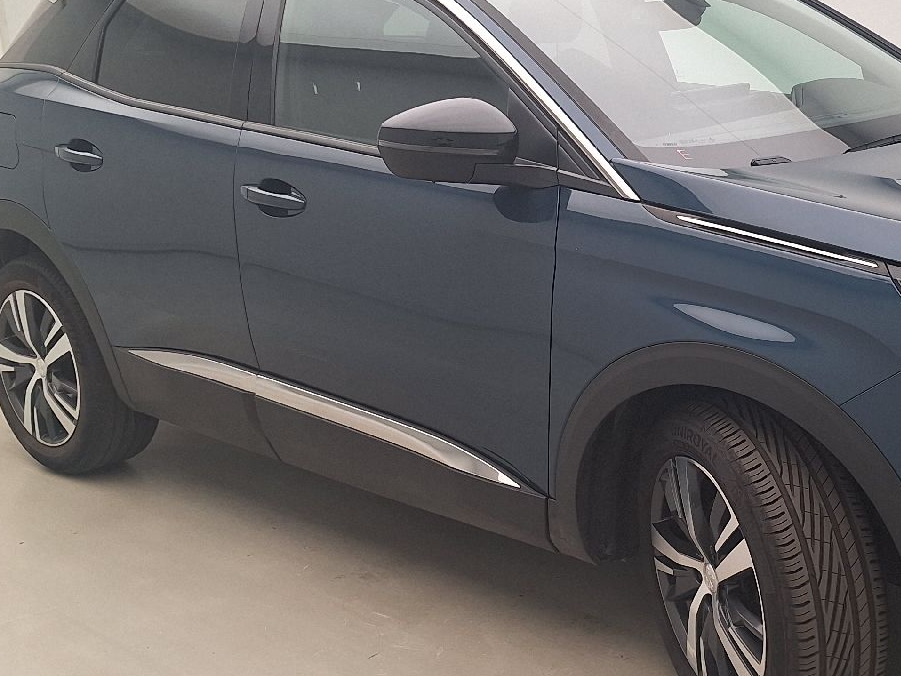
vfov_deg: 29.7
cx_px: 712
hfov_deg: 37.6
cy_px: 299
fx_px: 1276
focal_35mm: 49
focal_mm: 5.54
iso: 40
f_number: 1.8
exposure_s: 1/100
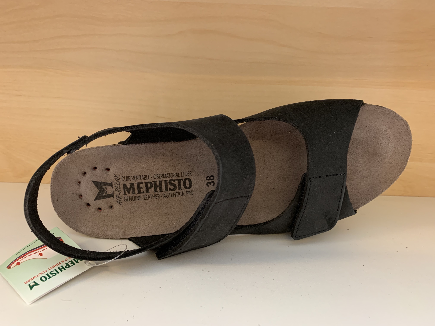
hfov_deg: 67.3
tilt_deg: -16.1
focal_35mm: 26
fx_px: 327
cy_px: 163
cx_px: 218
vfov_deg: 53.1
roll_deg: -2.0
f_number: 1.8
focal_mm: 4.25
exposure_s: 1/50
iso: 160
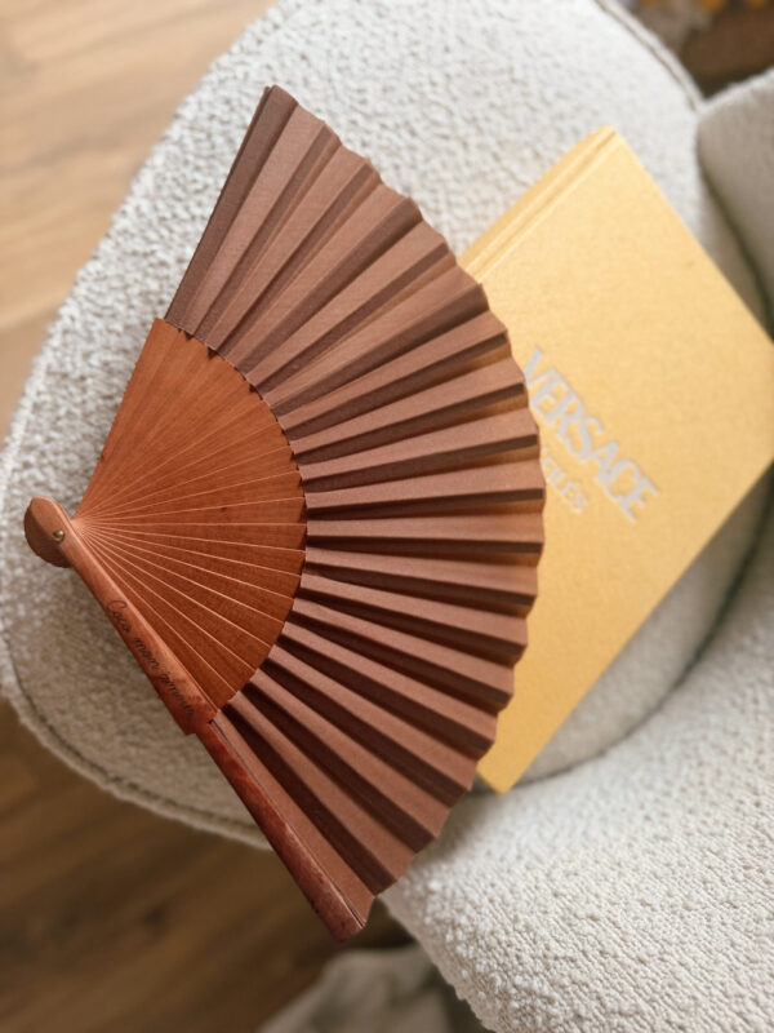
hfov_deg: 56.8
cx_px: 387
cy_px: 516
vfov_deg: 71.6
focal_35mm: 24
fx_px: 716
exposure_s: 1/71
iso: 200
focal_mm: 6.76
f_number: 1.78
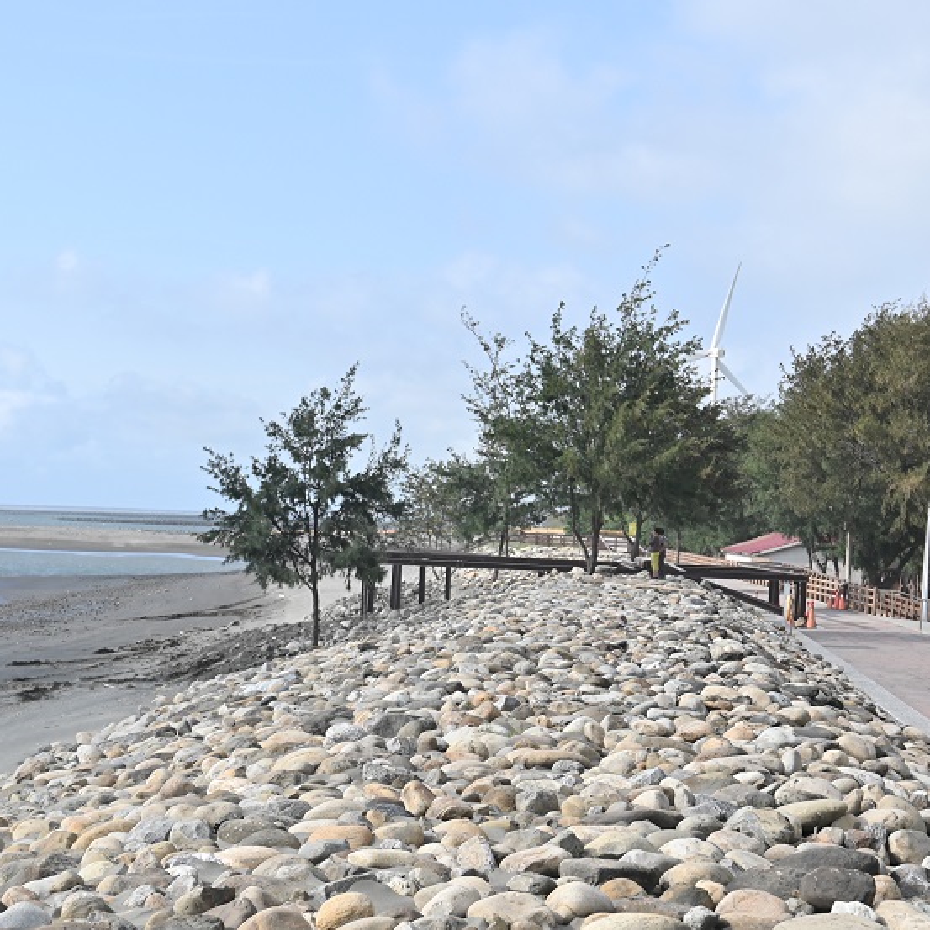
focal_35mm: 65
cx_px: 419
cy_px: 594
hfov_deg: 26.5
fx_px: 1976
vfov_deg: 26.4
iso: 100
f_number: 4
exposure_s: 1/800
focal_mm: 35
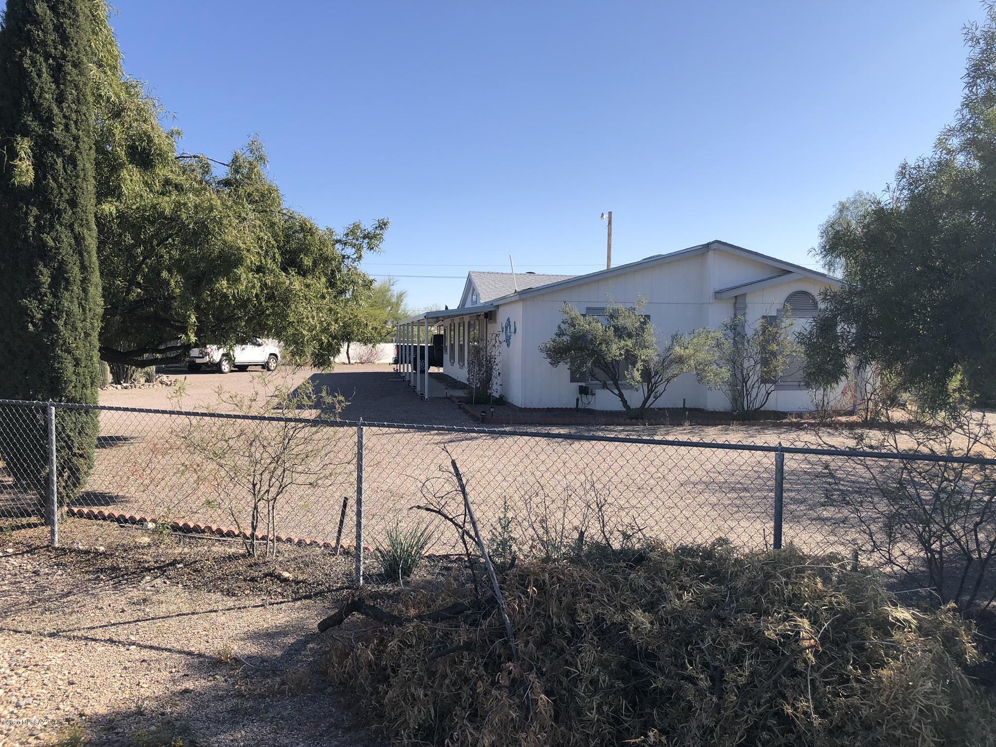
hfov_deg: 63.4
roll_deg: +0.9
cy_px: 374
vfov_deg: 49.7
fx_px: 806
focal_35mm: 28
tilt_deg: -2.6
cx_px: 498
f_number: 1.8
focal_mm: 3.99
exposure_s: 1/1621
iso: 20
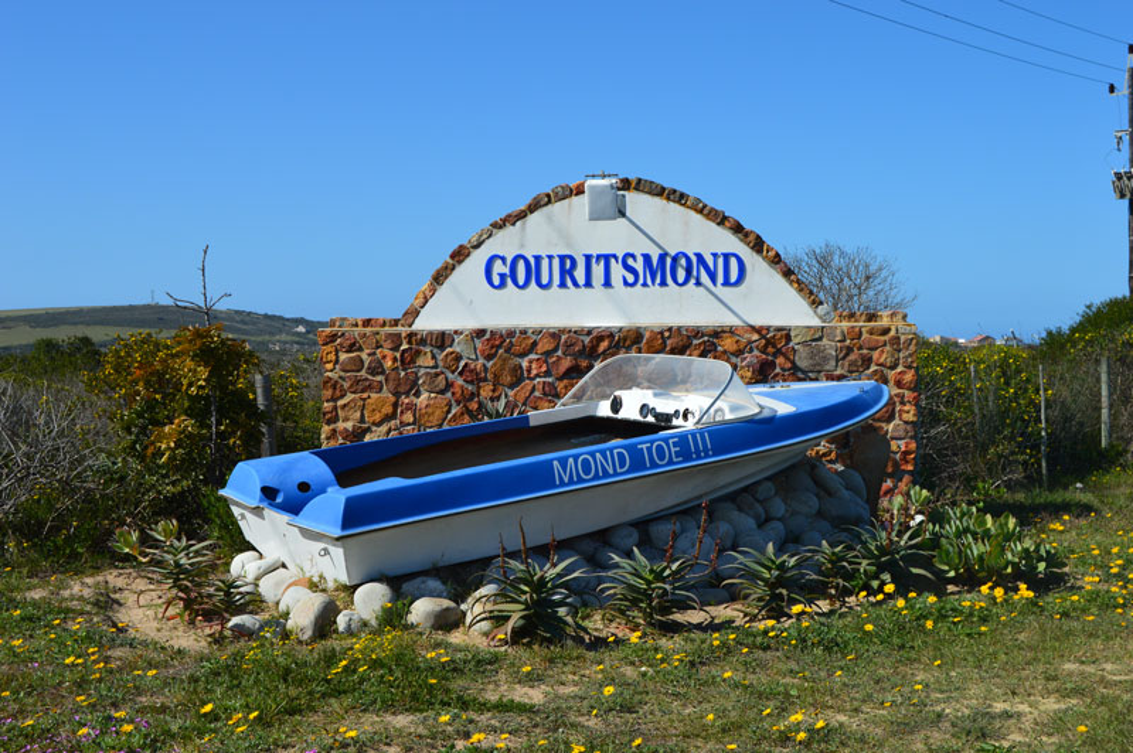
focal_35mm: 48
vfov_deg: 28.0
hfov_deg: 41.1
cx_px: 566
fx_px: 1509
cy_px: 376
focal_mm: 32
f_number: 11
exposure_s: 1/500
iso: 250
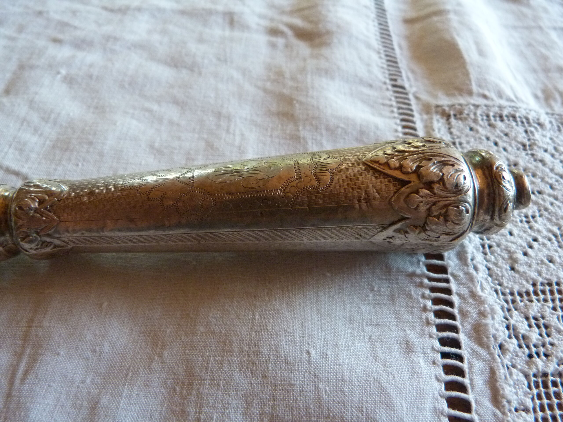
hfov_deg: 69.4
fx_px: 407
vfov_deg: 54.9
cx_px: 282
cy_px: 211
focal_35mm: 25
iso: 400
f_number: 2.8
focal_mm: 4.5
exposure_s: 1/60
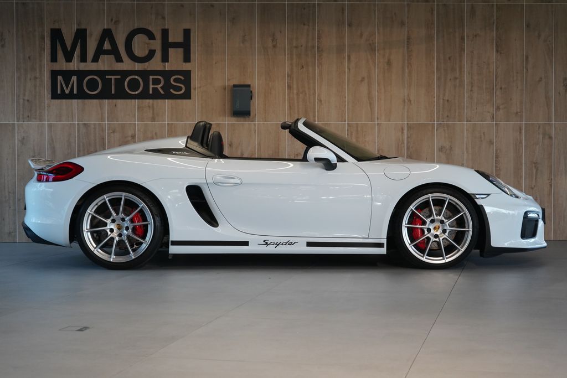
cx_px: 284
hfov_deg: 31.0
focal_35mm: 65
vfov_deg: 20.9
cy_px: 189
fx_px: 1024
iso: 2500
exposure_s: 1/160
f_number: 5.6
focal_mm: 65
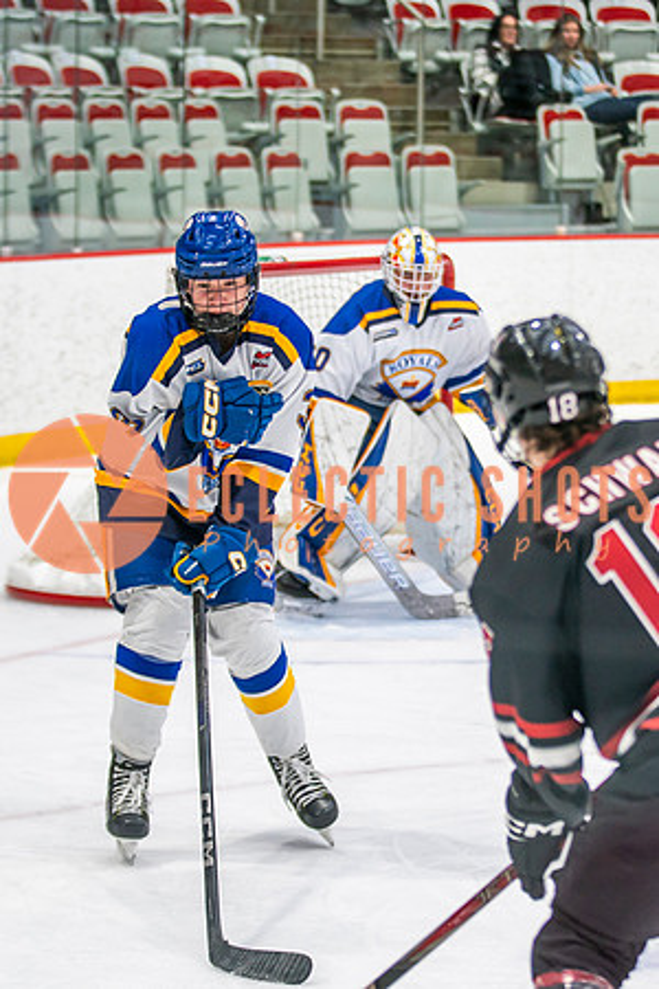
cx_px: 390
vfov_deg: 13.0
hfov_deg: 8.7
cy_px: 404
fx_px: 4329
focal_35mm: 158
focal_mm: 88
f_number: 2.8
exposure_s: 1/640
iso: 640
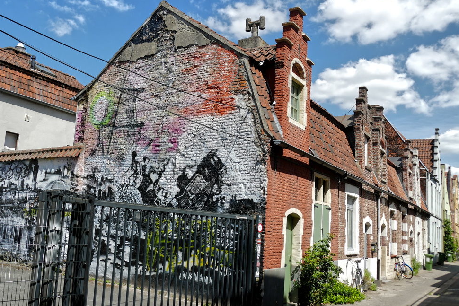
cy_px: 152
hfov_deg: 50.7
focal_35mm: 38
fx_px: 485
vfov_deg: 35.1
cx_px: 232
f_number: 3.1
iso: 125
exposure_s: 1/2000
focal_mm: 13.2
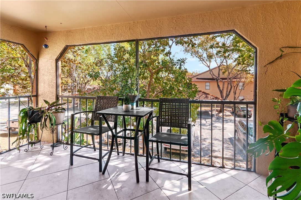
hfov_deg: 100.5
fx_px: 125
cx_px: 150
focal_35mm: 15
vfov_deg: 77.1
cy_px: 100
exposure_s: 1/40
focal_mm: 10
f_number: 5.6
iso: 200
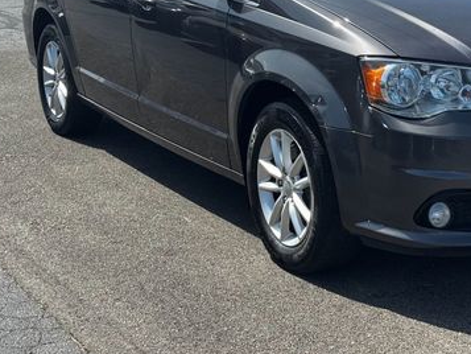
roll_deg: +0.7
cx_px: 381
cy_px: 70
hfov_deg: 22.4
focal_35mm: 86
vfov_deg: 17.0
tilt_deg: -10.4
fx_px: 1171
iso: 64
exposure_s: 1/2513
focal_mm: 6.76
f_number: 1.78
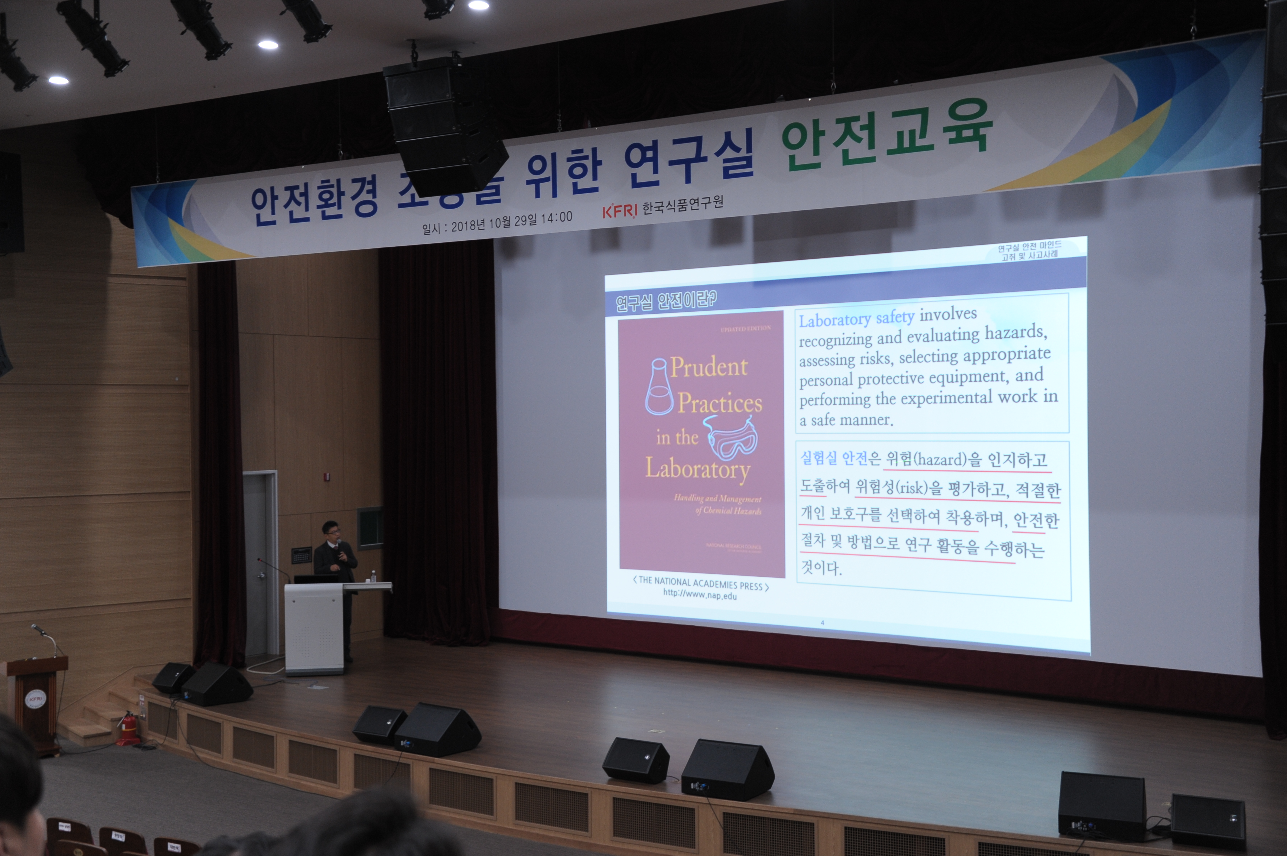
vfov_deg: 29.8
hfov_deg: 43.6
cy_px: 428
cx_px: 644
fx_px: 1608
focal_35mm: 45
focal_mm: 45
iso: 800
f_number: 4.2
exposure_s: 1/30
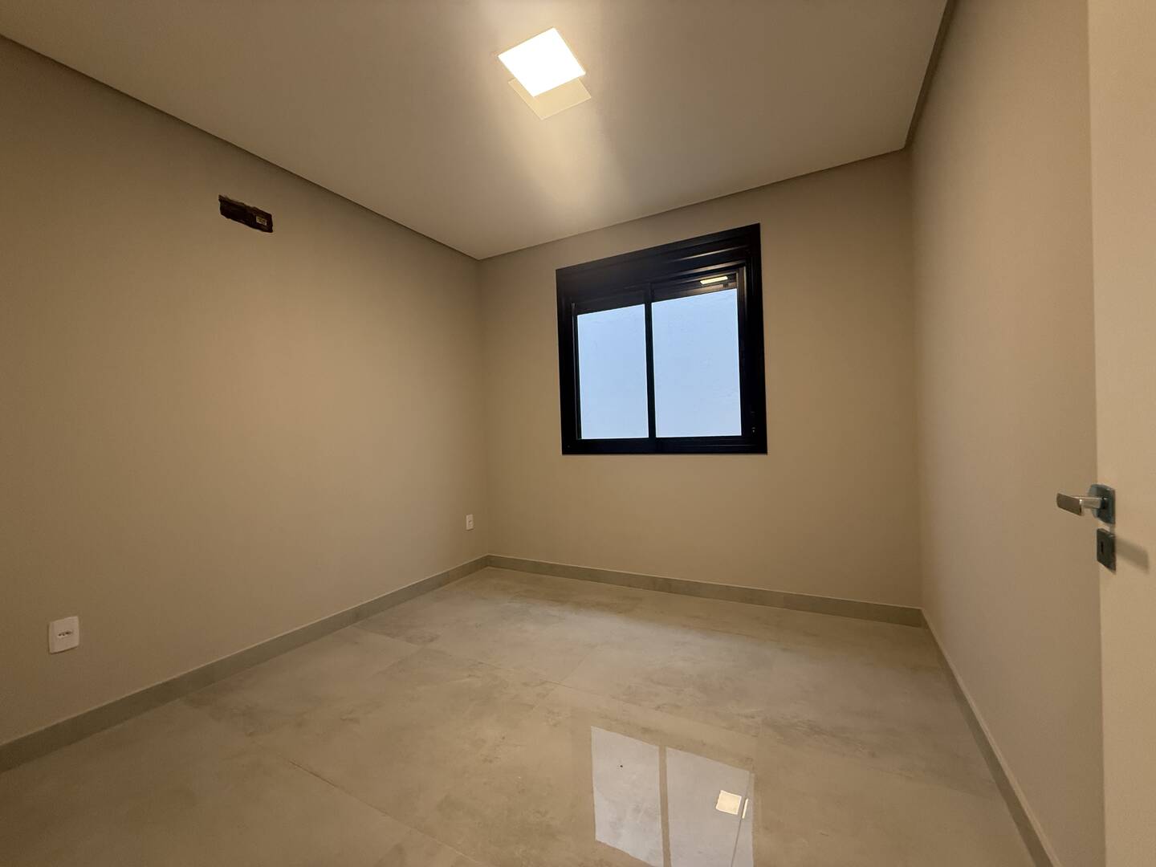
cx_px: 578
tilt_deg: -0.5
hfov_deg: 102.1
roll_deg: +1.7
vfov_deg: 85.7
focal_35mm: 14
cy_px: 434
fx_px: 468
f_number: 2.2
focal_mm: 2.22
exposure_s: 1/99
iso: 320
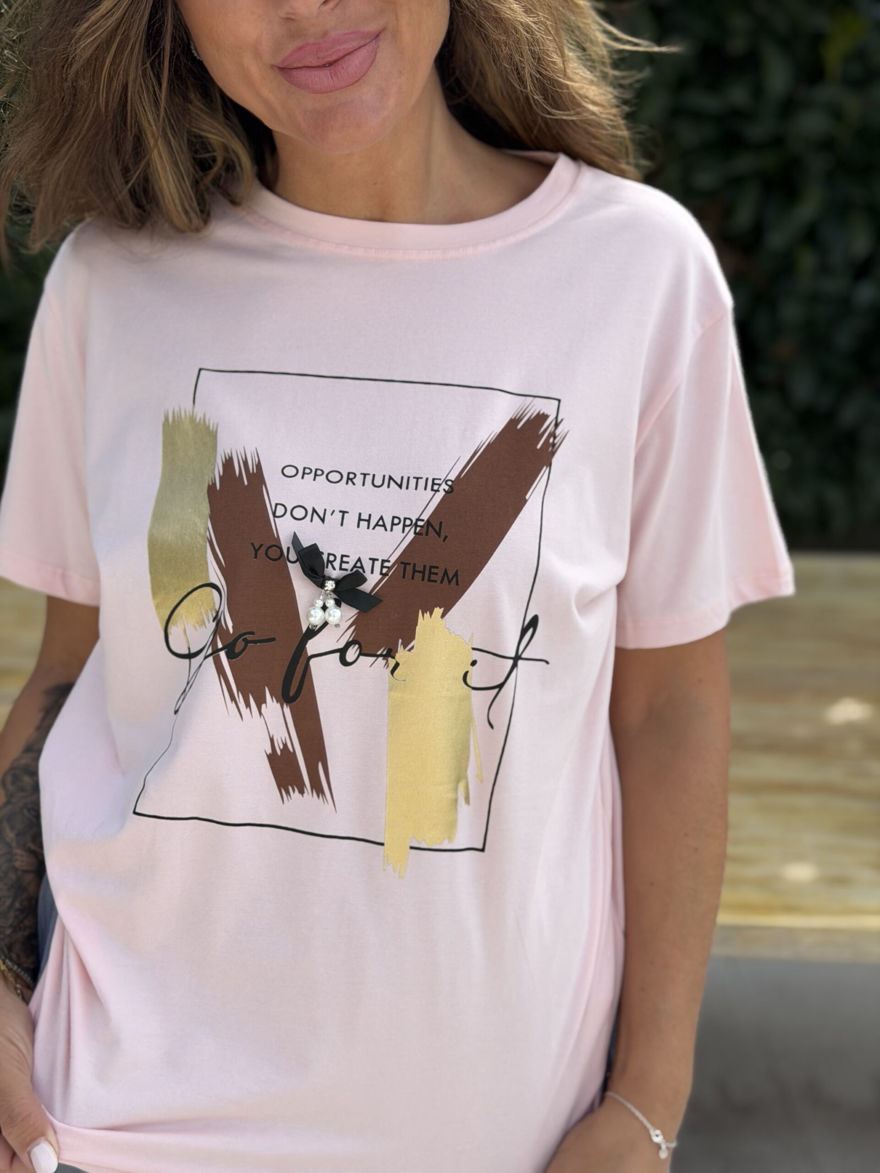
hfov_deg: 30.3
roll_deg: -2.1
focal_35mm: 48
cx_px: 440
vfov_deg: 39.7
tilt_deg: -15.3
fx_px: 1627
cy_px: 586
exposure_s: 1/2146
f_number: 1.78
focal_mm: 6.76
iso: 64
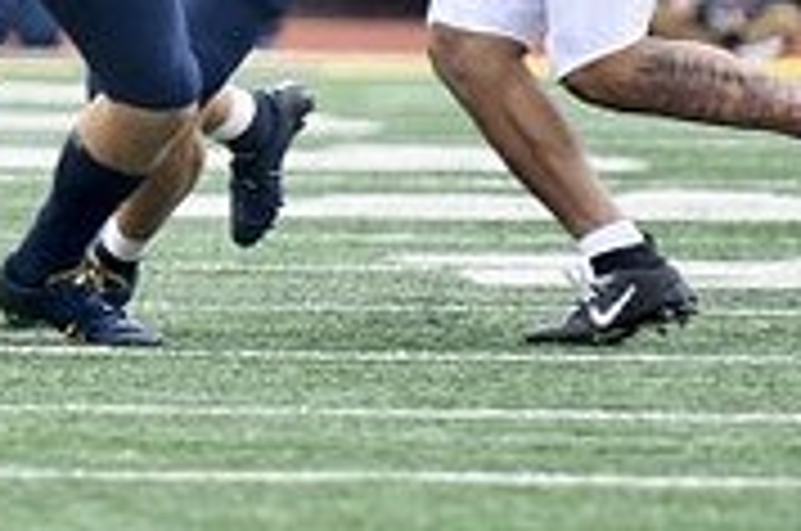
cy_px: -220
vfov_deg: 1.4
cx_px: -486
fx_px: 21721
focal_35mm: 978
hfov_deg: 2.1
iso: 500
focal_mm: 200
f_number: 2.8
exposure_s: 1/1000
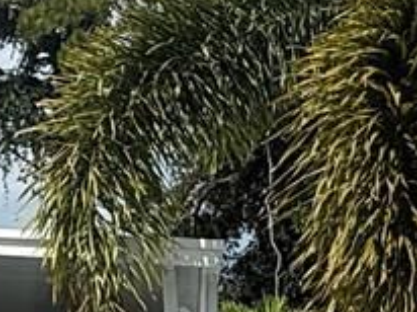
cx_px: -322
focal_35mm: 109
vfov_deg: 13.4
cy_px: 318
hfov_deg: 15.6
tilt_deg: +7.8
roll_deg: +2.0
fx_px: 1312
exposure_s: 1/3125
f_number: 2.2
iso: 50
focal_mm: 2.22
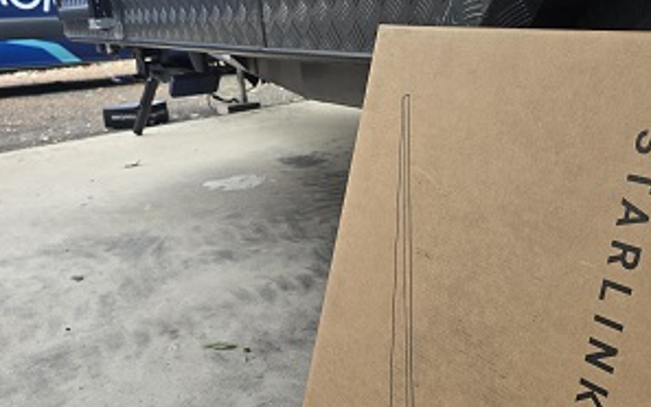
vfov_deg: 31.2
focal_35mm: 41
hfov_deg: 48.2
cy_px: 174
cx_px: 340
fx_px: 728
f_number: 1.7
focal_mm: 6.3
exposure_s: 1/180
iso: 16
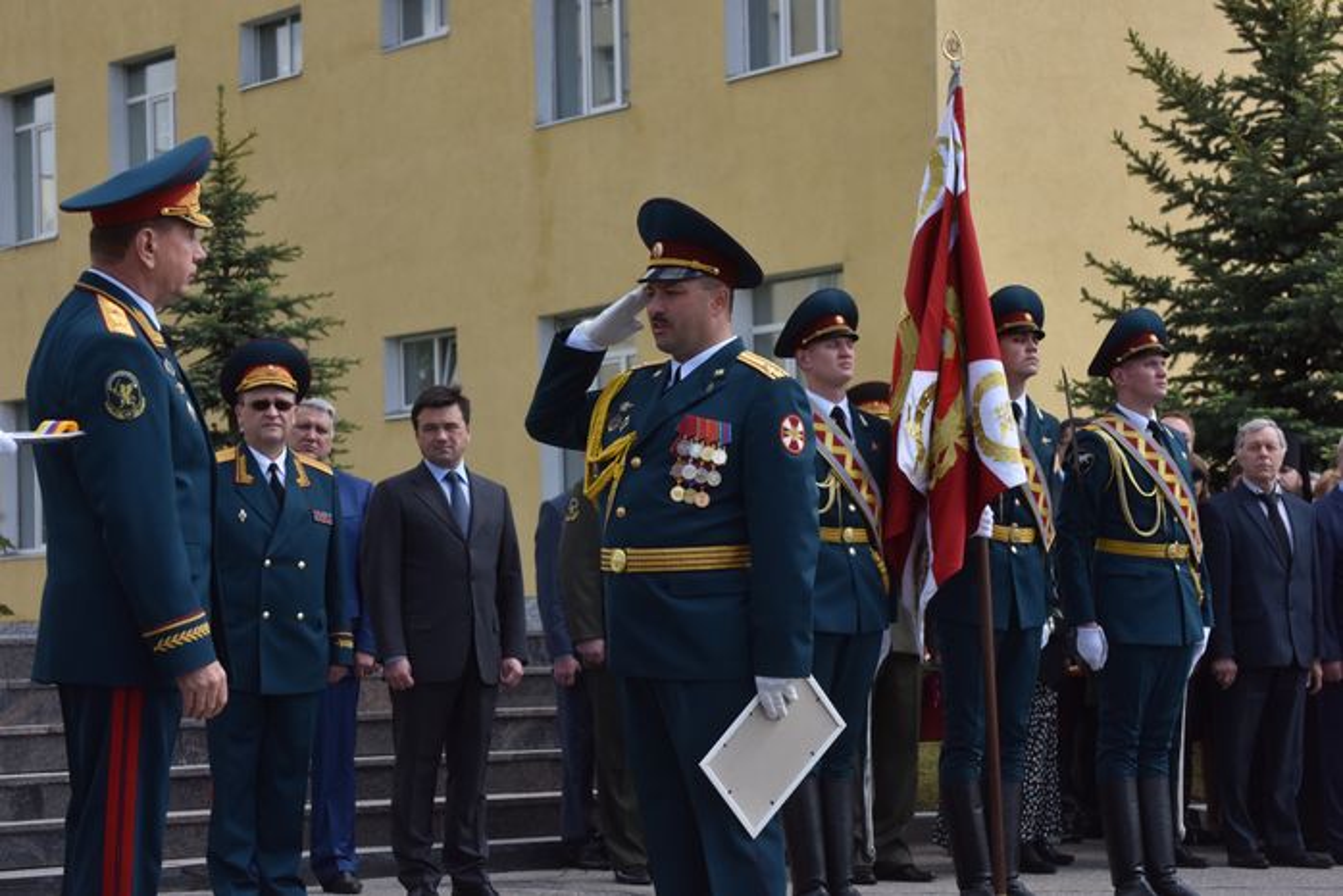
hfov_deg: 22.1
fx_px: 3433
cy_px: 448
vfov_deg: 14.9
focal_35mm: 92
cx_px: 672
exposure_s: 1/1250
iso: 500
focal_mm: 92
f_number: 9
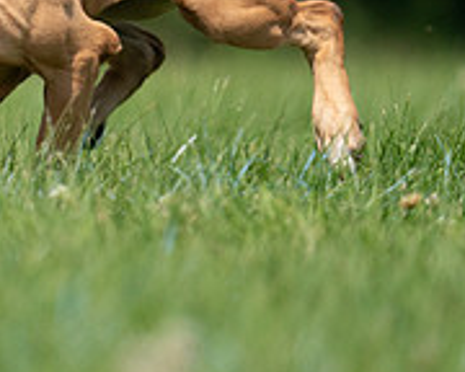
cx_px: 44
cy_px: -45
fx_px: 24992
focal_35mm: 1816
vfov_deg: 0.9
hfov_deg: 1.1
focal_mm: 600
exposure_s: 1/4000
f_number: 6.3
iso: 800
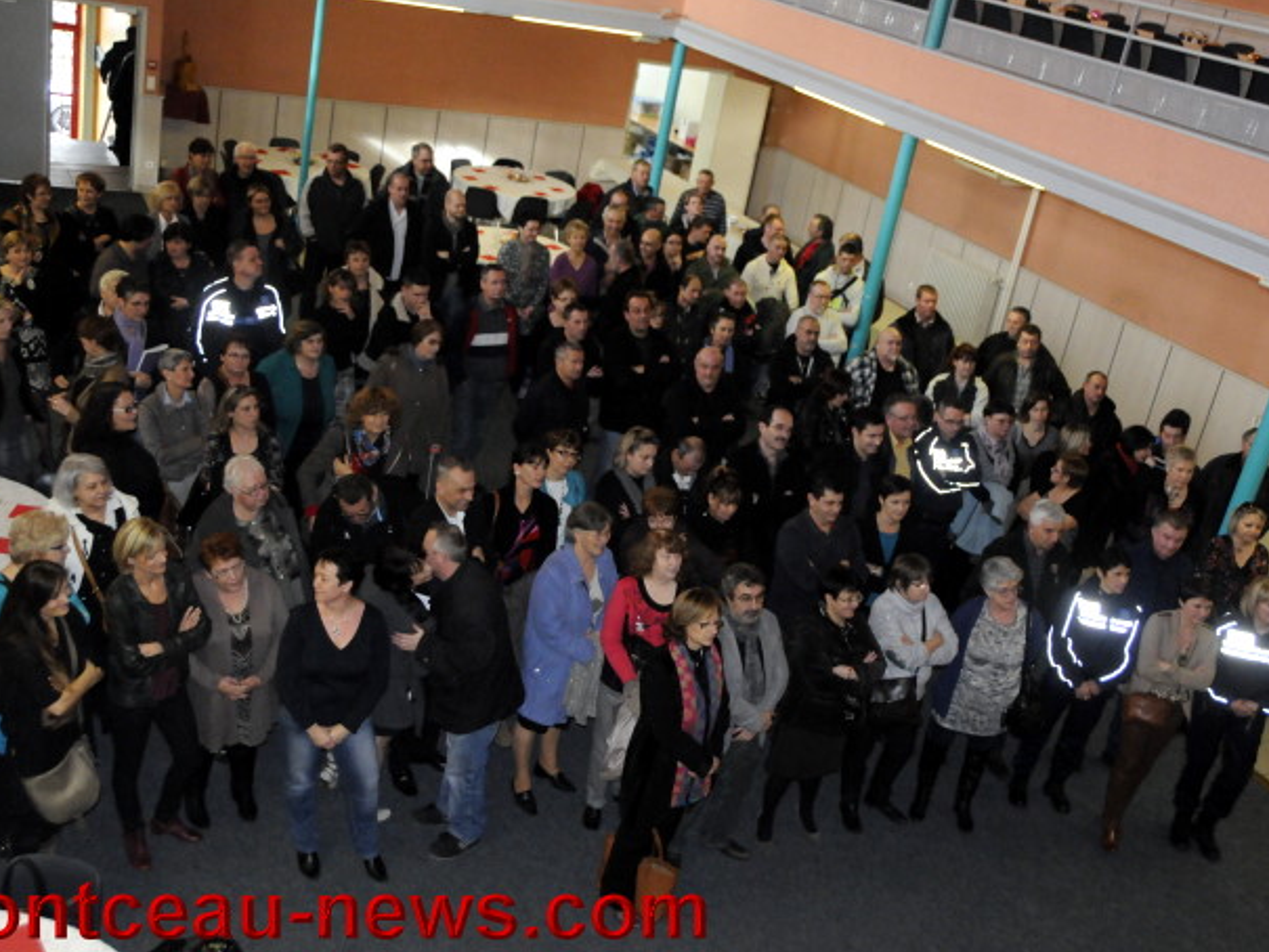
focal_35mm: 40
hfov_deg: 46.8
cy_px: 467
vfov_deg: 36.0
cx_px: 633
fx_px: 1467
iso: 3200
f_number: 3.8
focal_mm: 24
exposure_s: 1/250
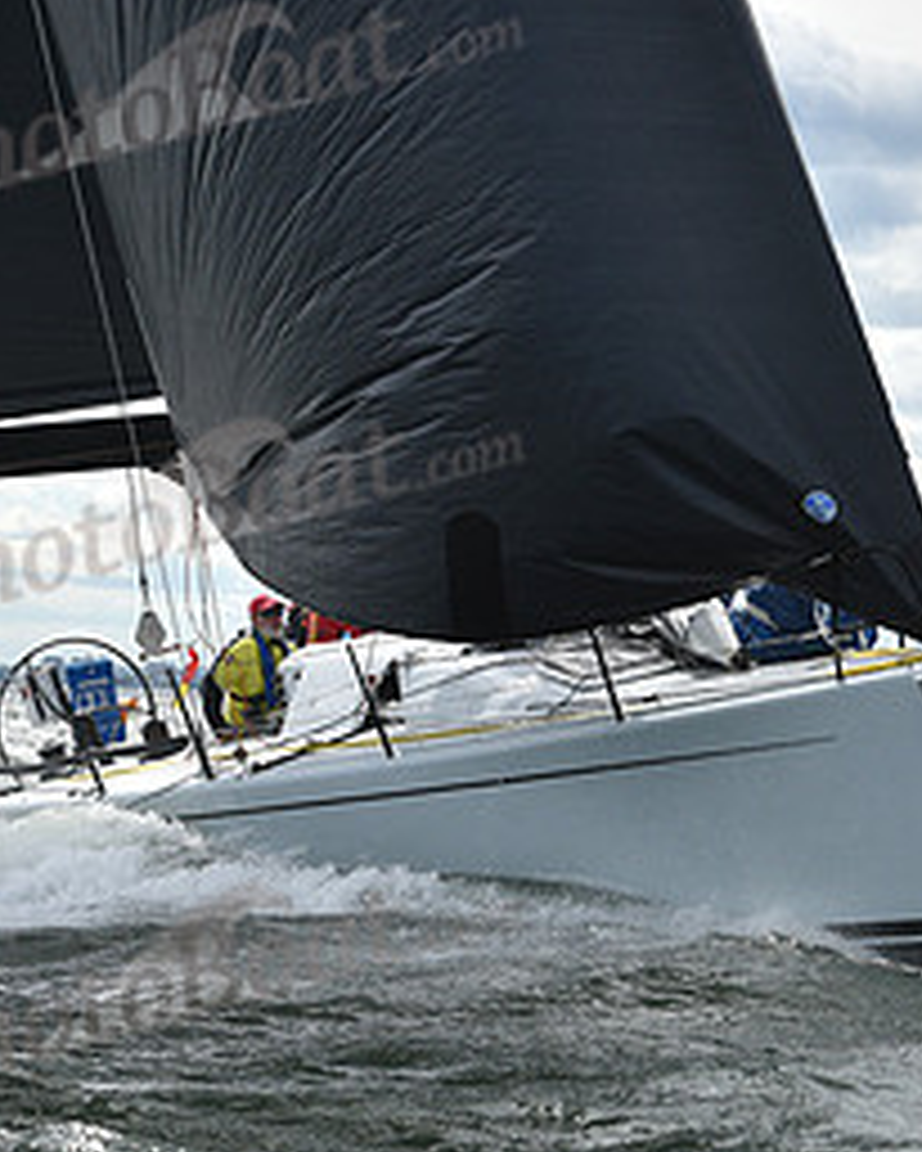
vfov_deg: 11.6
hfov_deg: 9.3
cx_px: 760
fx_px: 5659
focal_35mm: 166
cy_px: 682
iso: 320
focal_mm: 78
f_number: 7.1
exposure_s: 1/1000
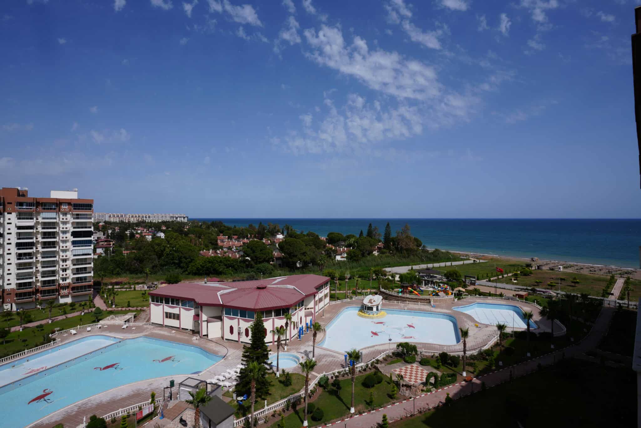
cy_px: 214
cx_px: 320
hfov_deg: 93.3
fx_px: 303
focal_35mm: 17
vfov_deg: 70.4
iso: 100
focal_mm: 17
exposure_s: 1/320
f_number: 10
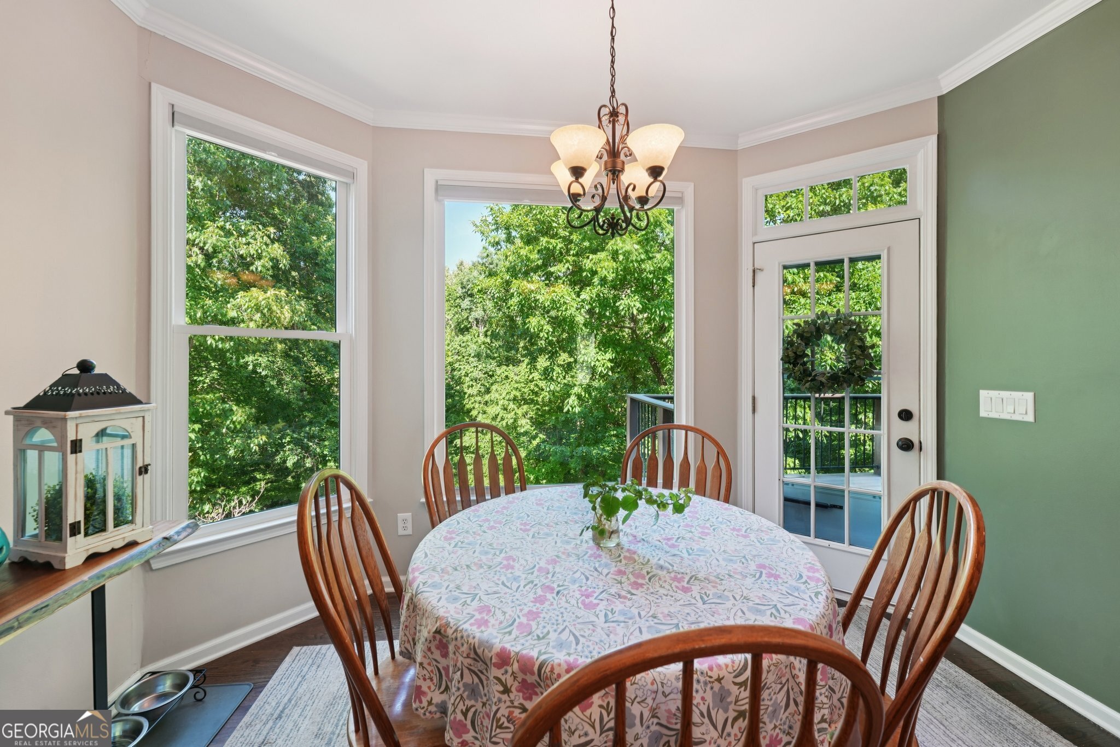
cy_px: 374
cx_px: 560
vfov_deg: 81.2
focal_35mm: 14
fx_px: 435
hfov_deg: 104.3
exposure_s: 1/20
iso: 320
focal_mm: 14
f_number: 8
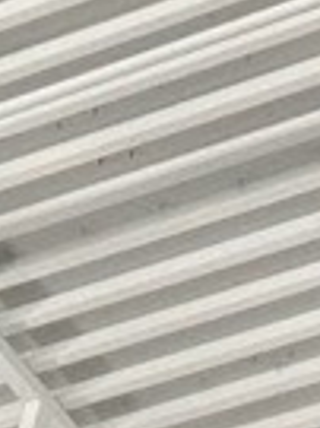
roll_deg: -4.2
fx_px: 2642
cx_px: 640
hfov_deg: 6.7
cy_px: 625
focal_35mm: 214
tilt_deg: +41.9
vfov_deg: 9.0
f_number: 1.78
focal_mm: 6.76
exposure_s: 1/319
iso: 64
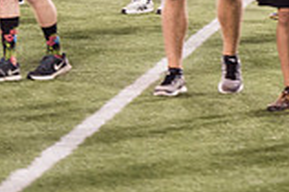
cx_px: 426
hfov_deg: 5.7
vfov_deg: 3.8
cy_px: -136
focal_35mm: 360
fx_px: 2887
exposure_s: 1/320
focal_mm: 98
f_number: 2.8
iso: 1000
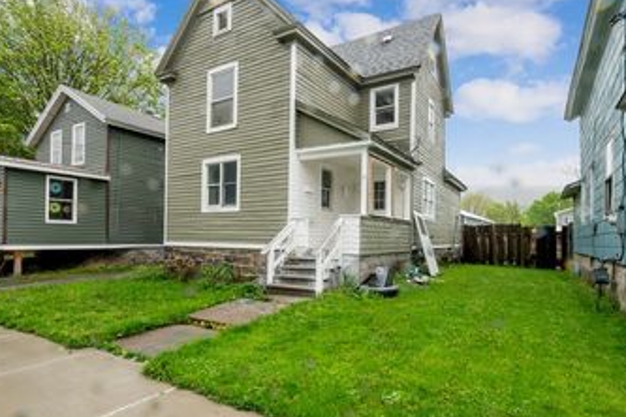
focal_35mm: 21
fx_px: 365
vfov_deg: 59.3
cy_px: 236
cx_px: 297
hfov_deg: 81.1
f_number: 22
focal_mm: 14
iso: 320
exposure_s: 1/3
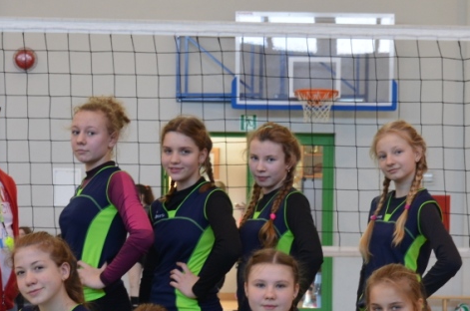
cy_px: 298
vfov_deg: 11.8
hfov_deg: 18.0
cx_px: 230
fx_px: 1486
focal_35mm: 114
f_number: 4.5
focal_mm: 35
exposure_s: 1/60
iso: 640
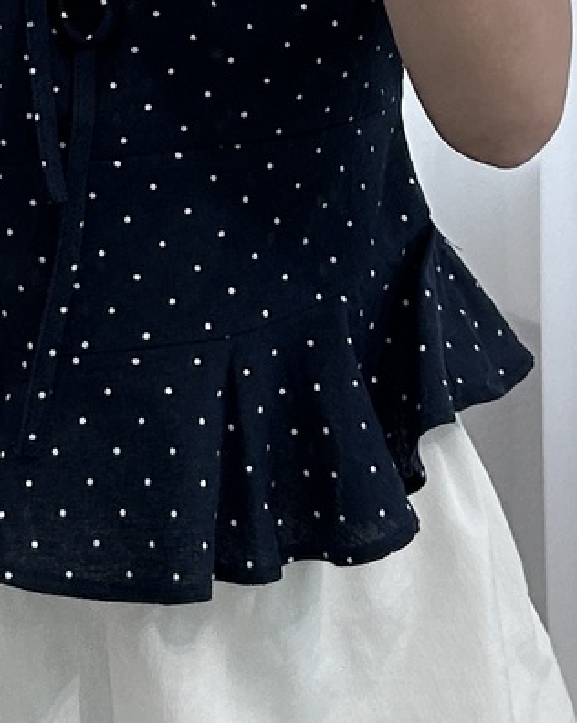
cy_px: -288
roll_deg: -1.0
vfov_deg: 12.1
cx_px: 194
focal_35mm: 154
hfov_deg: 10.0
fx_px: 3292
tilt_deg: -7.1
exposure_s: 1/497
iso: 50
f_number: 1.5
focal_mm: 5.7
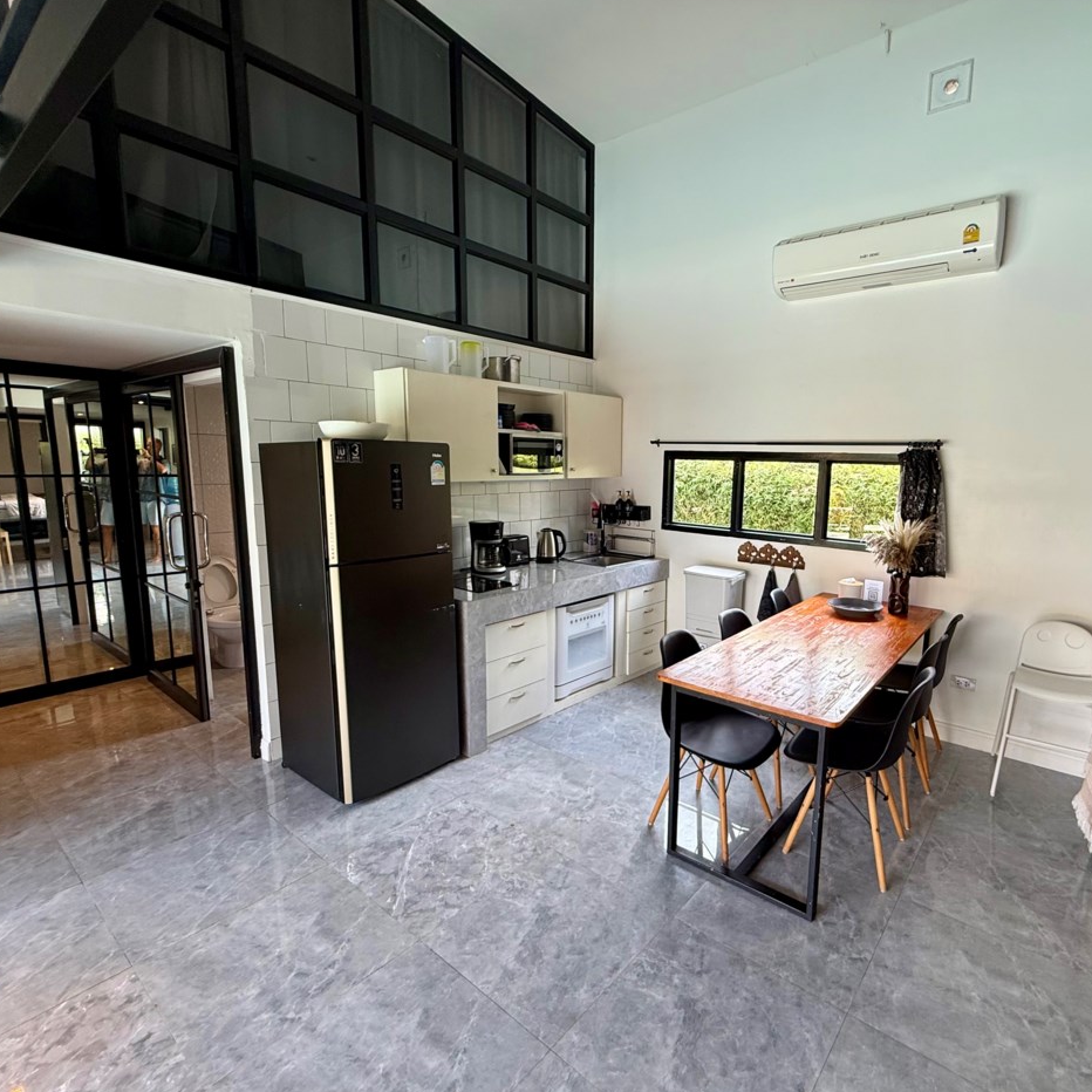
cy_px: 554
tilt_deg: -9.0
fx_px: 607
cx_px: 640
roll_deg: -1.3
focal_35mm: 17
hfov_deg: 83.2
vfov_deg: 84.0
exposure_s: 1/100
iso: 80
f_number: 2.2
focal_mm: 2.22
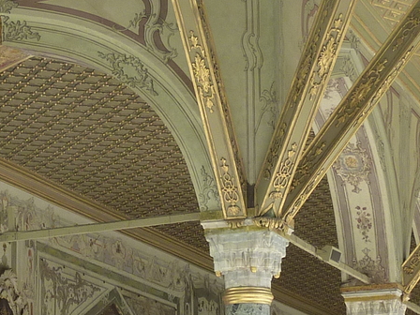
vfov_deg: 11.8
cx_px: 70
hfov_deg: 15.6
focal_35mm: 125
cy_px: 301
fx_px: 1517
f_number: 4
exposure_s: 1/160
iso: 125
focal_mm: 5.7
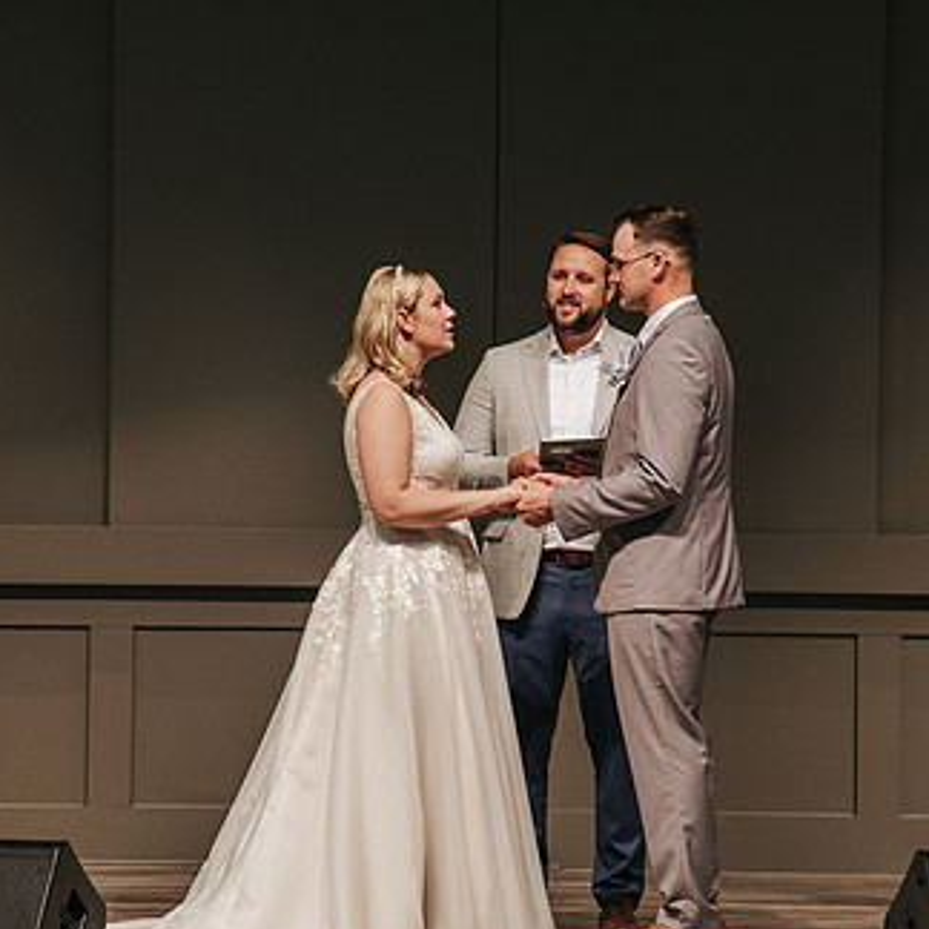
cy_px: 465
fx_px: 6315
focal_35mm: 208
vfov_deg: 8.4
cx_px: 450
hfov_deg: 8.4
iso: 1000
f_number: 4
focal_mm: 120
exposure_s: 1/200
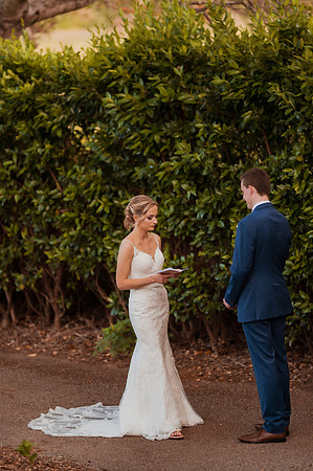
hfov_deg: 10.1
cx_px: 156
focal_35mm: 135
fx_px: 1765
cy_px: 236
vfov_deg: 15.2
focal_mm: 135
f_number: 1.8
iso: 320
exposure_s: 1/800
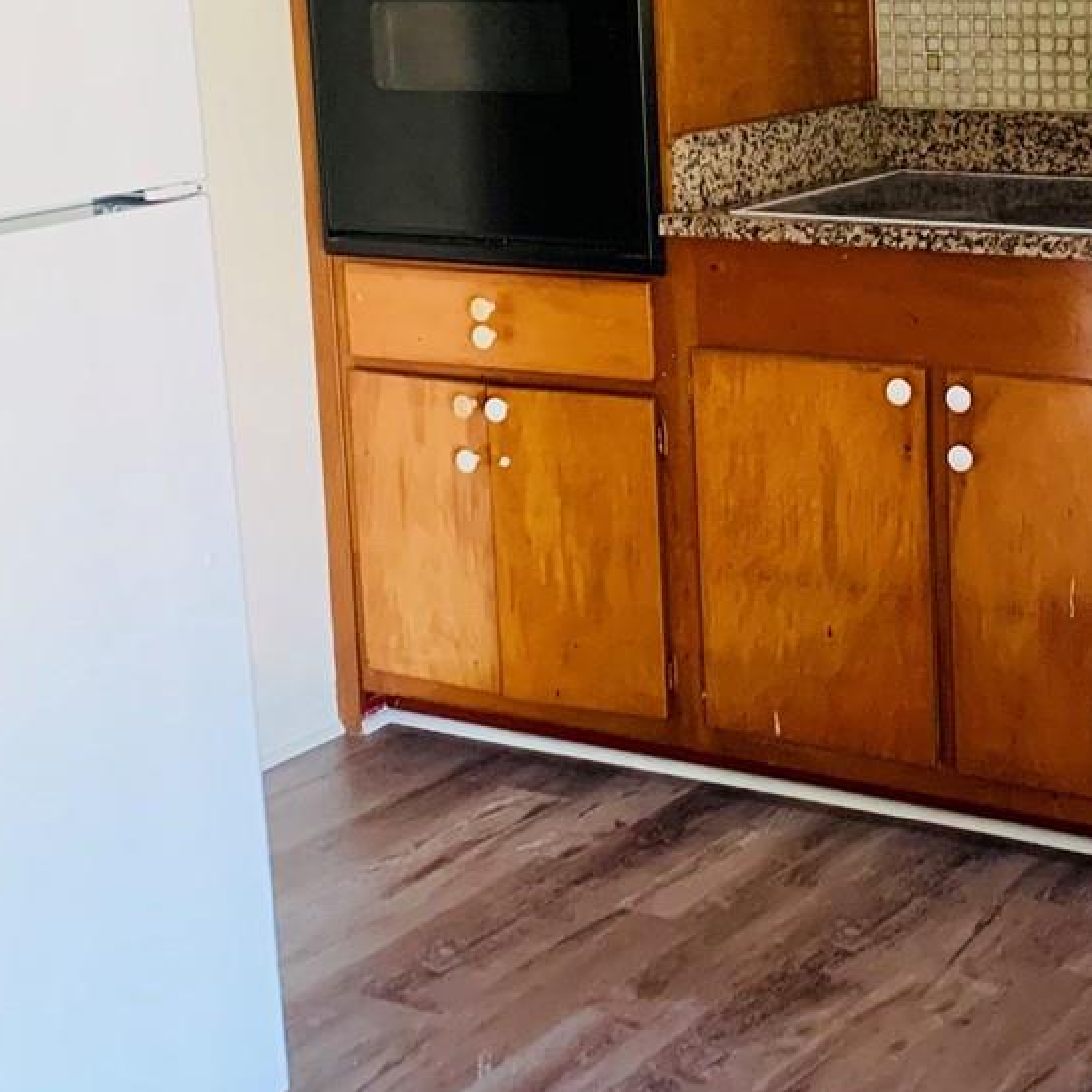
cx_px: 895
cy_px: 267
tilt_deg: -8.8
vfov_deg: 25.4
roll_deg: +2.0
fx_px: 2391
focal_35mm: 67
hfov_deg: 25.2
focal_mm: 4.25
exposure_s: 1/60
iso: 400
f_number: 1.8
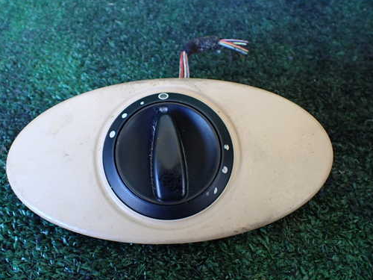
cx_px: 162
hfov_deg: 51.2
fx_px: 388
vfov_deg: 39.6
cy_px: 134
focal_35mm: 36
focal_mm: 5.4
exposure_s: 1/100
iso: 800
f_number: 2.3
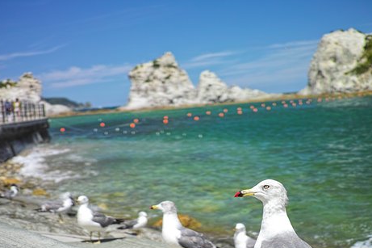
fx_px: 516
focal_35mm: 50
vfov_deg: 27.0
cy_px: 136
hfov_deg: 39.6
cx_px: 175
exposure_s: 1/1250
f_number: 2.8
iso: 200
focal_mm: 30
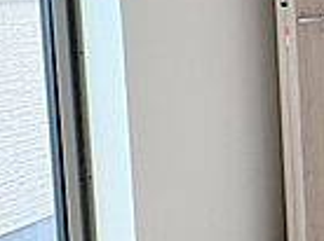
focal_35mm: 61
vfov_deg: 23.1
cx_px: 664
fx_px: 570
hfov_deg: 18.5
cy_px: 5
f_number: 2.2
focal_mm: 2.22
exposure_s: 1/99
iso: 80
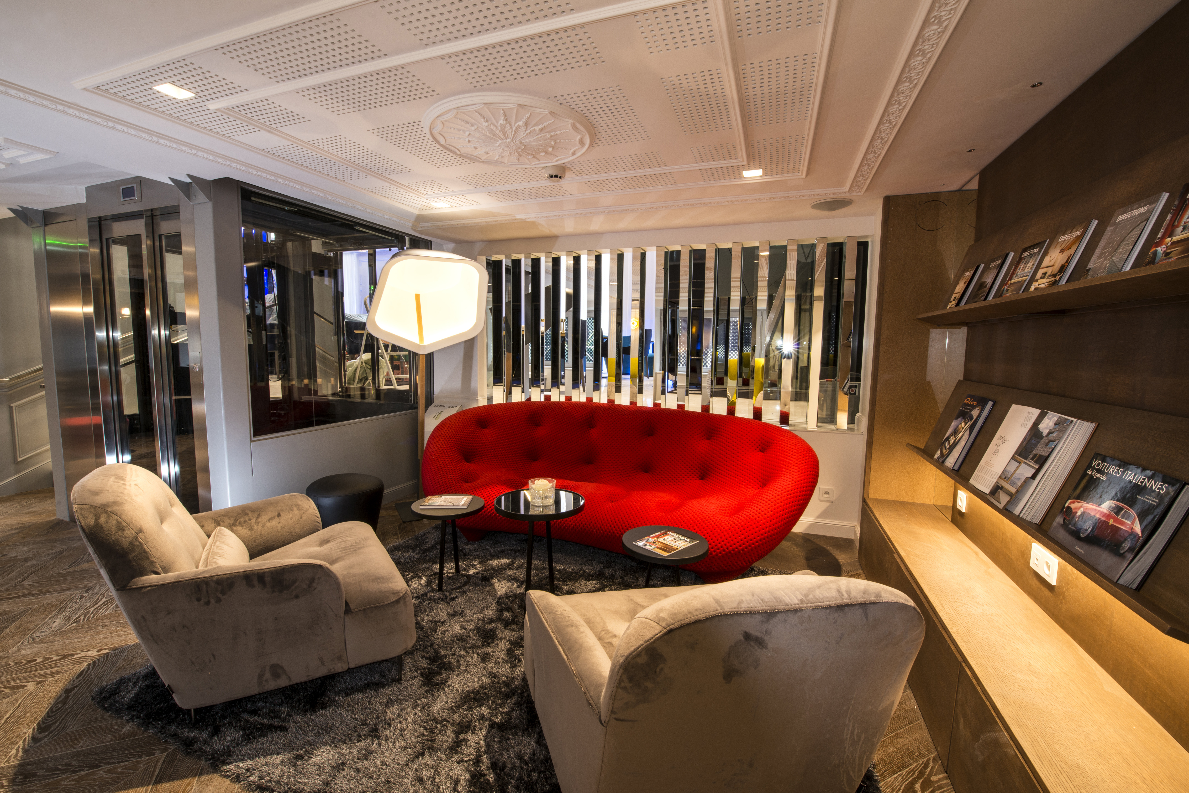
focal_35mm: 15
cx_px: 594
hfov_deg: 100.4
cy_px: 396
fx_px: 496
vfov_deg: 77.4
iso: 200
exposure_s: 2.5
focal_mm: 15
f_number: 18
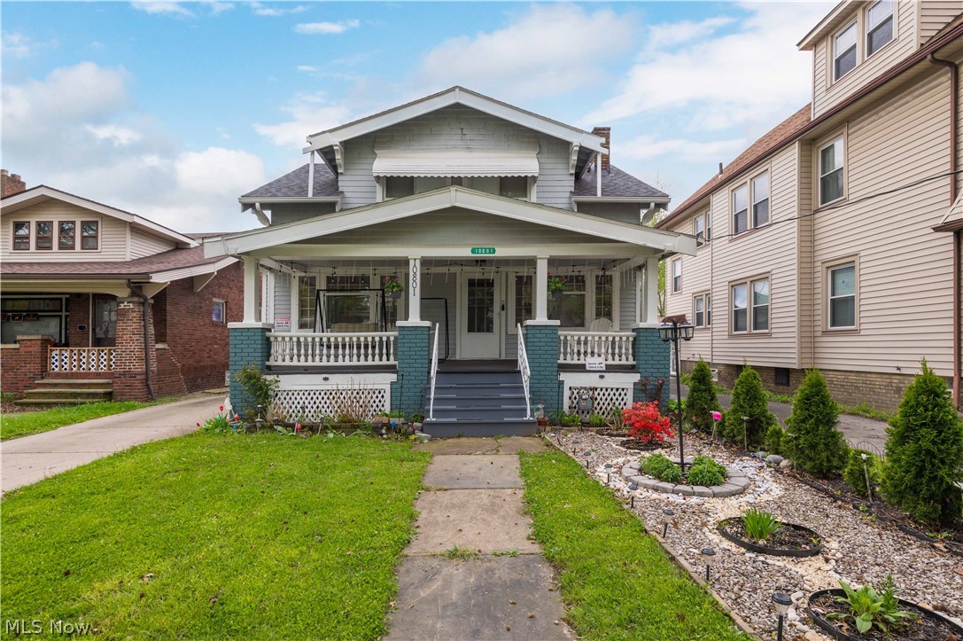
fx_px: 508
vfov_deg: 64.5
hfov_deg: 86.9
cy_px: 320
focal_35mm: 19
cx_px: 482
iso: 200
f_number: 8
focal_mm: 19
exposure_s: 1/500
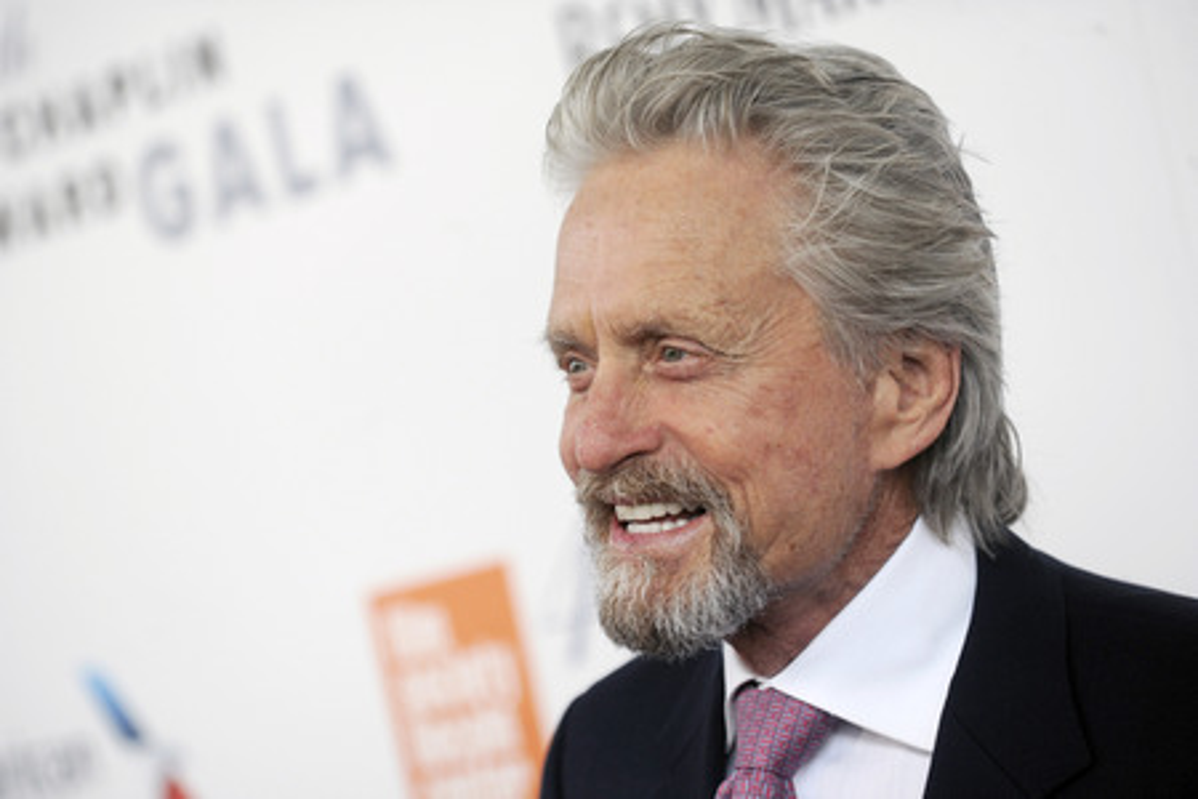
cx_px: 599
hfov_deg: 10.3
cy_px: 400
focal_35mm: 200
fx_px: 6655
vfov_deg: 6.9
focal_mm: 200
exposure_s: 1/500
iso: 1250
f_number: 5
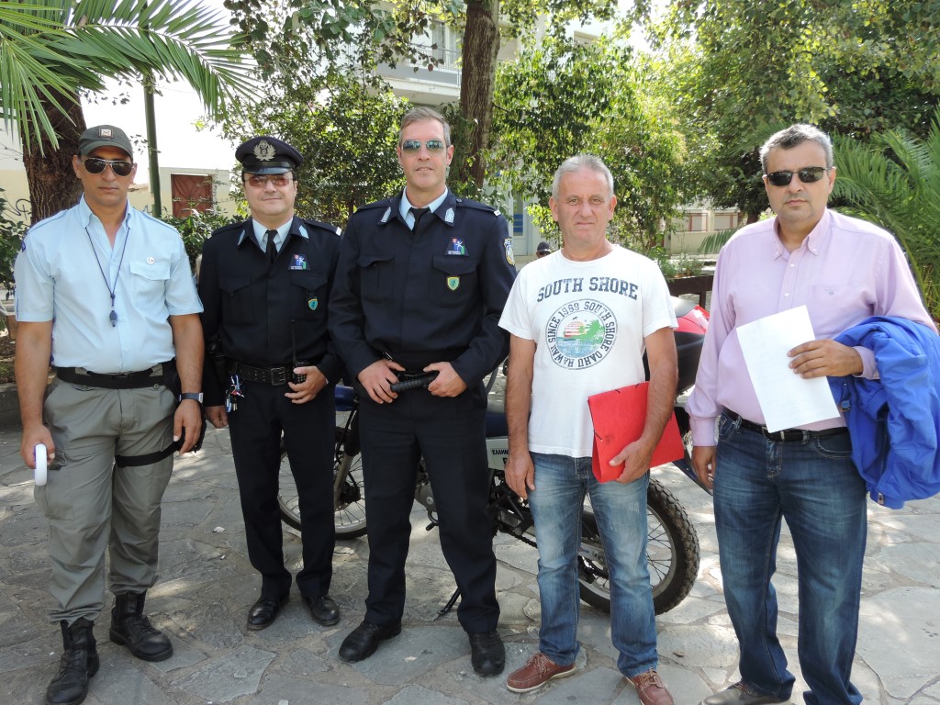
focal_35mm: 30
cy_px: 352
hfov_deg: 60.0
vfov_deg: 46.8
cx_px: 470
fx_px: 815
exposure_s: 1/100
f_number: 3.1
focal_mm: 5.3
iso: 80
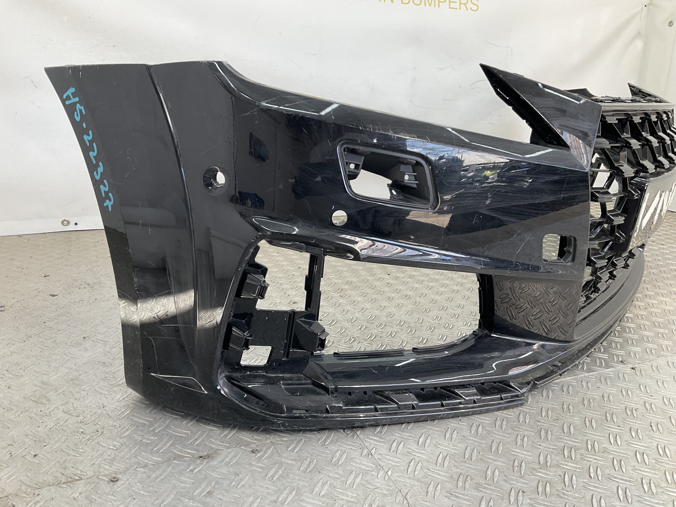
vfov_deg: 48.2
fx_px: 566
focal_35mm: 29
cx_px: 338
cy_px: 254
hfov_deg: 61.7
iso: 20
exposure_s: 1/100
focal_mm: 3
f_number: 1.8
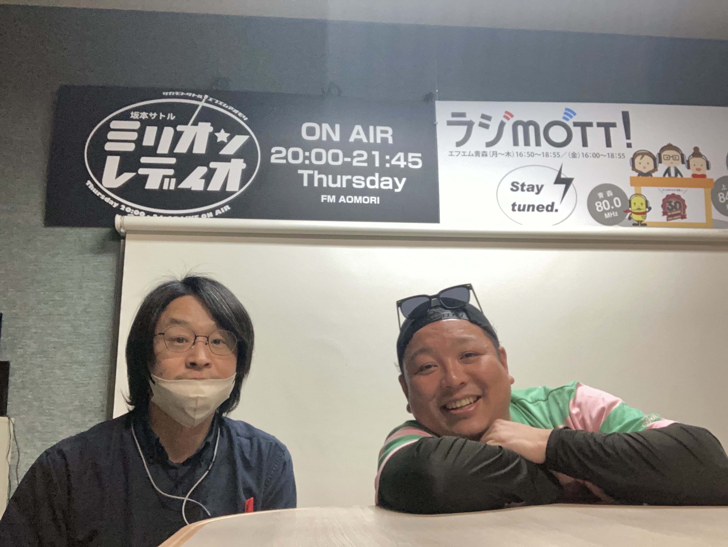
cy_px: 274
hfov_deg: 56.8
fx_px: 673
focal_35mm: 32
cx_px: 364
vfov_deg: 44.2
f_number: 2.2
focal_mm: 2.87
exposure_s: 1/50
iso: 250
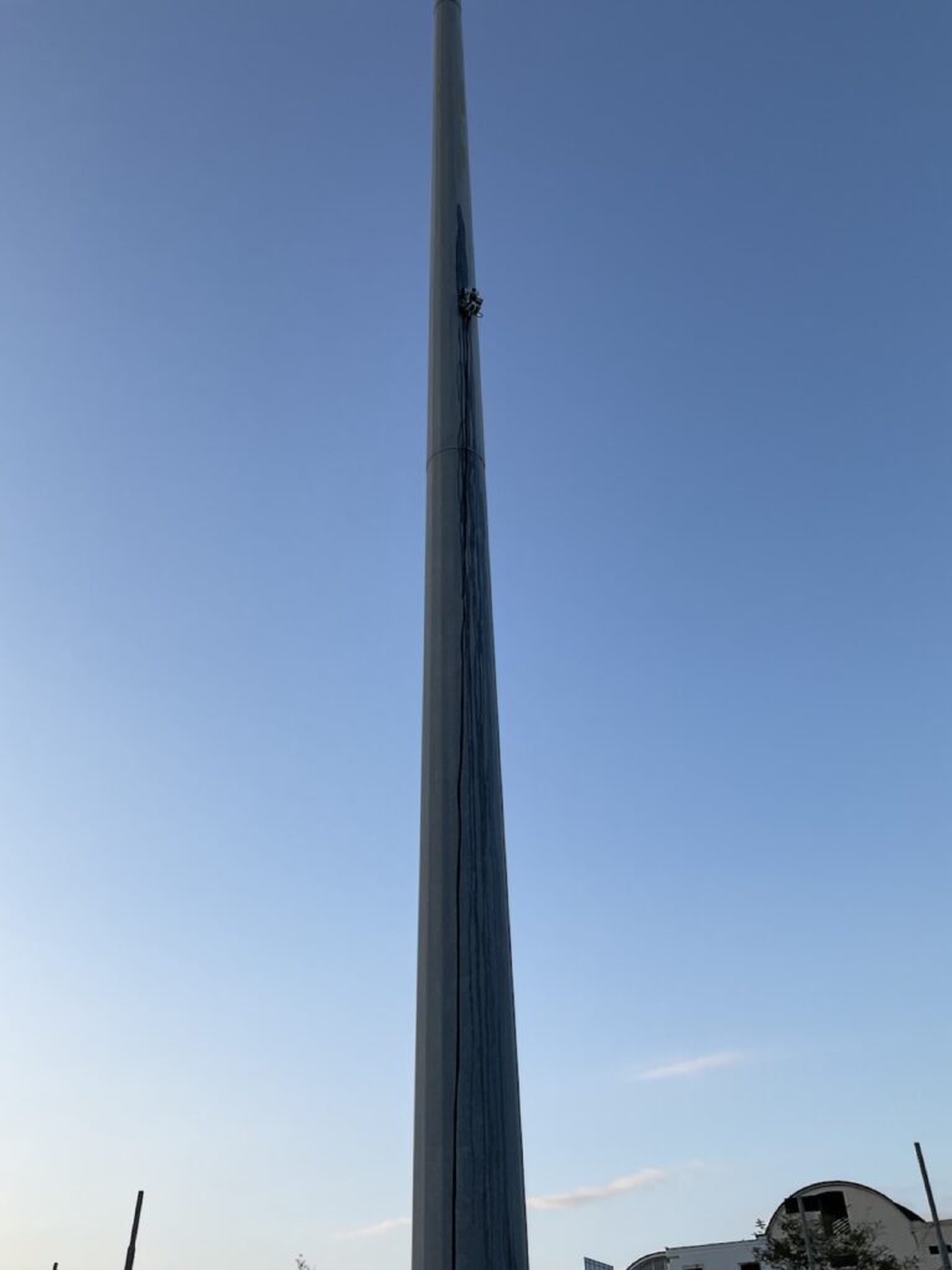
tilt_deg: +38.1
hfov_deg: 48.2
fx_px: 1063
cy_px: 635
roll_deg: +2.5
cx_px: 476
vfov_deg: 61.7
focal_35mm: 29
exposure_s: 1/674
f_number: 1.8
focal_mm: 3
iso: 16
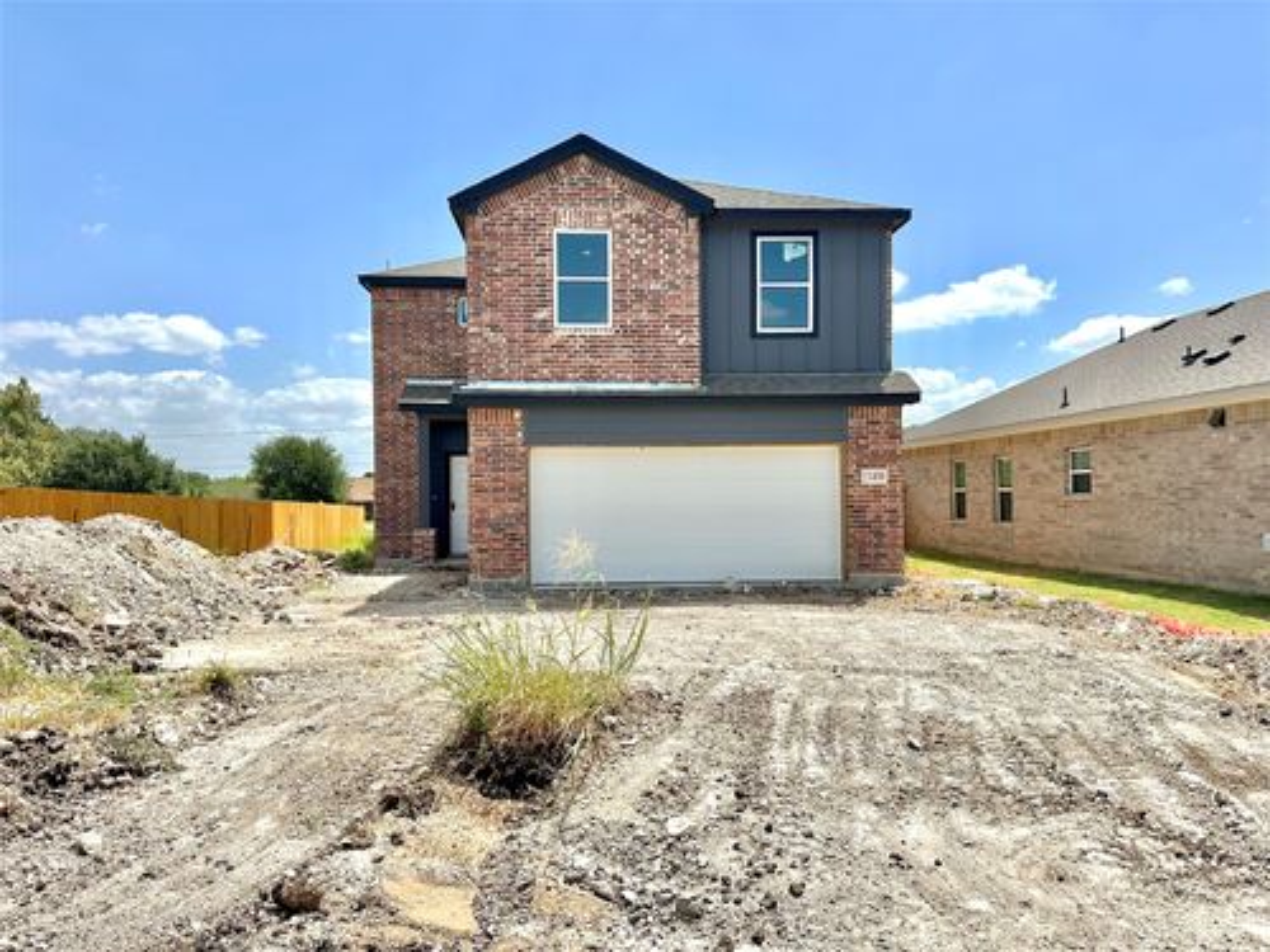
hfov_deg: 71.6
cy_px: 476
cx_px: 635
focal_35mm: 24
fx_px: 881
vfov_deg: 56.8
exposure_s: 1/5848
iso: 80
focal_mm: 6.86
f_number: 1.78
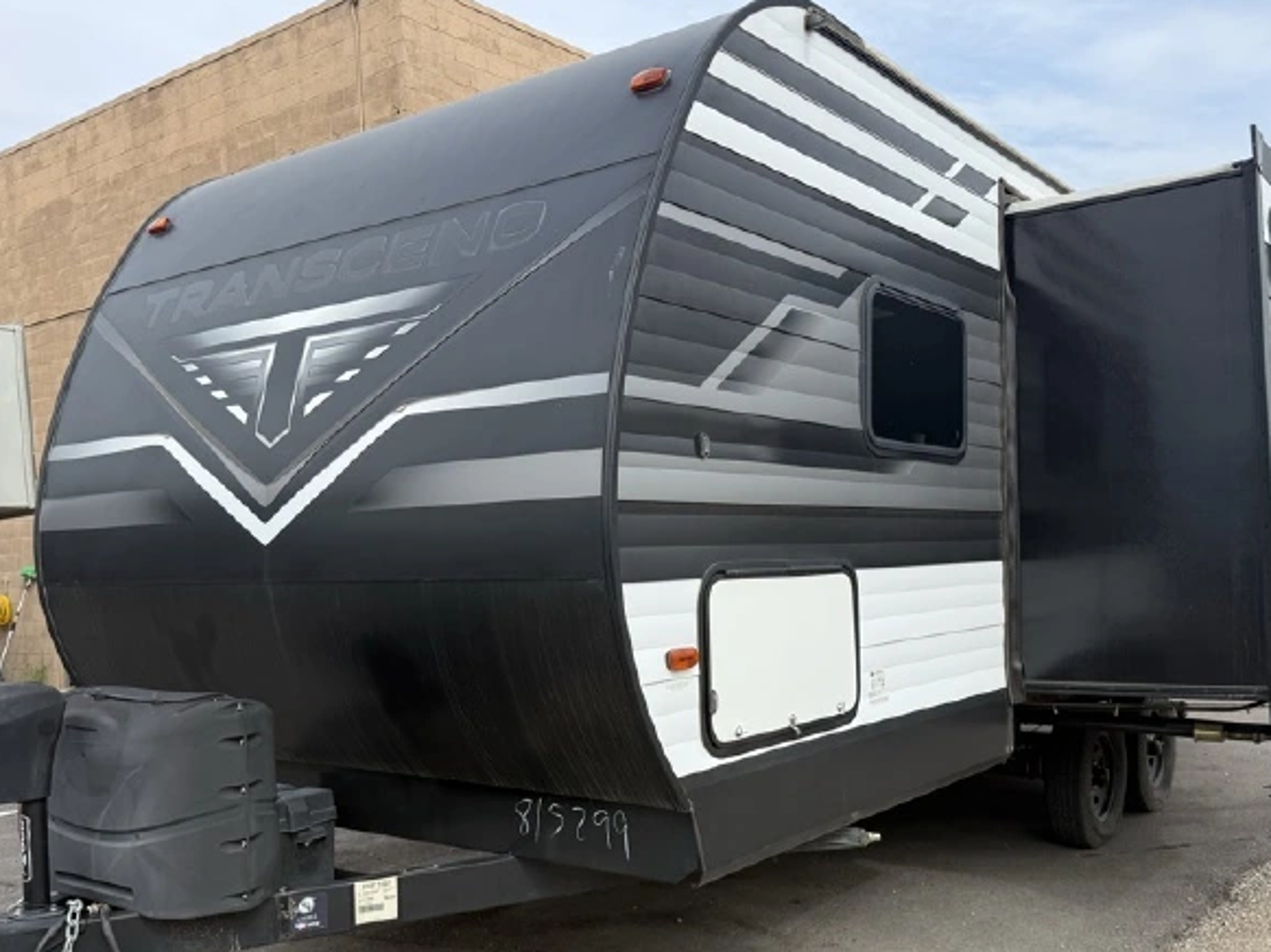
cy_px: 596
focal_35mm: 33
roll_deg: +1.2
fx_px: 1211
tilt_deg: +1.3
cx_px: 675
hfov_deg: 55.3
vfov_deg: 42.6
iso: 80
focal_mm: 6.76
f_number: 1.78
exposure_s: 1/2370
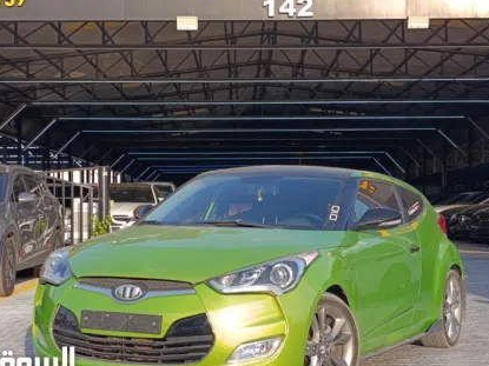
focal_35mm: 71
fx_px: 1003
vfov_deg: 20.7
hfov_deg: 27.4
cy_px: 177
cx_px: 252
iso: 50
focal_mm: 6.11
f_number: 1.65
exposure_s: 1/257
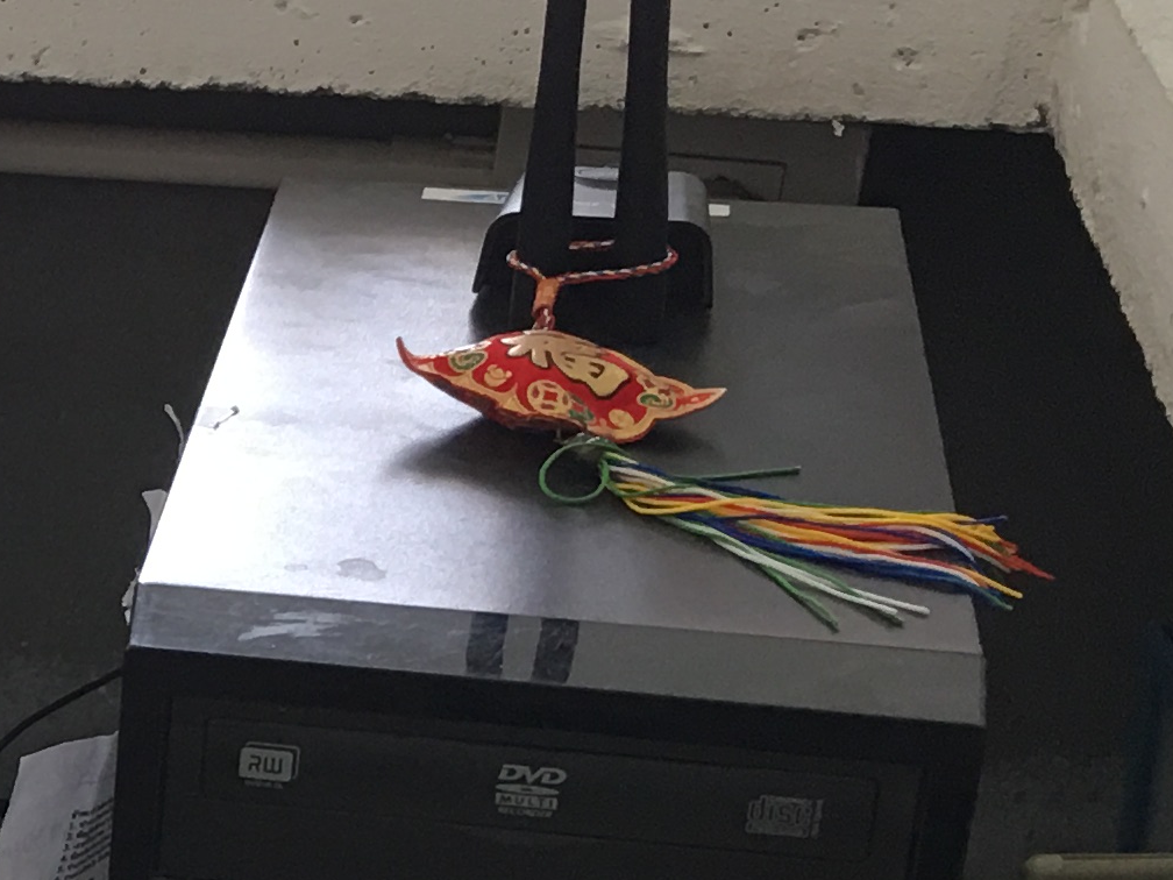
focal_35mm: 116
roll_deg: +1.5
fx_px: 3931
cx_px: -760
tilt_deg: -22.0
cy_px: 847
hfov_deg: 15.2
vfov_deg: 12.6
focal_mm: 4.15
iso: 40
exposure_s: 1/17
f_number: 2.2
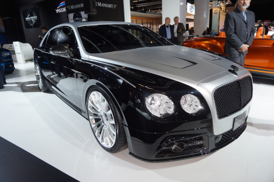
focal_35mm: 24
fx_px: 182
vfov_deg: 53.0
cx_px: 137
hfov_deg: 73.8
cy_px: 91
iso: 200
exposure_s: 1/60
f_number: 4
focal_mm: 16
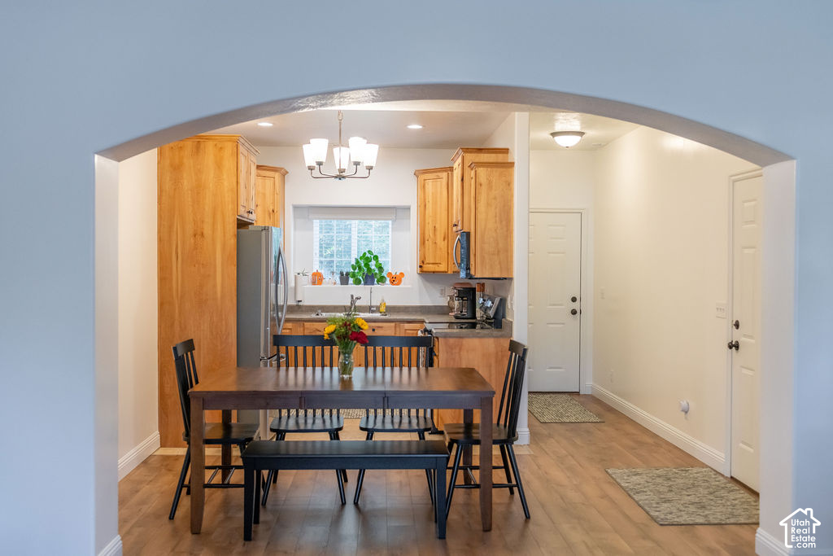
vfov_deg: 37.4
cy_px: 278
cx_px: 416
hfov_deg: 53.8
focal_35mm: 36
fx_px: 822
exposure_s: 1/250
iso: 800
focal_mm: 35
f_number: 3.2
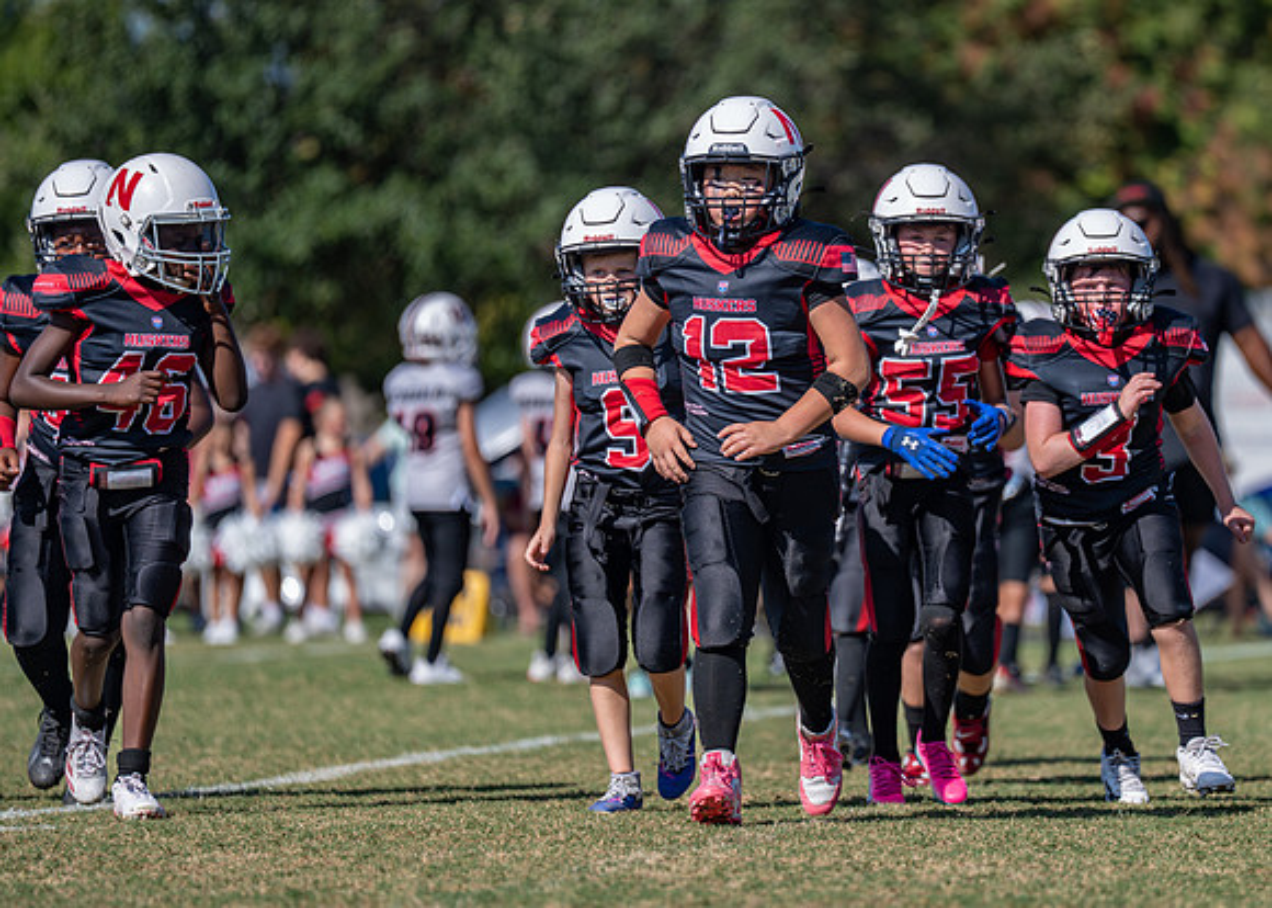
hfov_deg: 7.7
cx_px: 839
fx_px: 9465
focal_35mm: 262
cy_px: 381
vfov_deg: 5.5
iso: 160
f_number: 2.8
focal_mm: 200
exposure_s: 1/3200
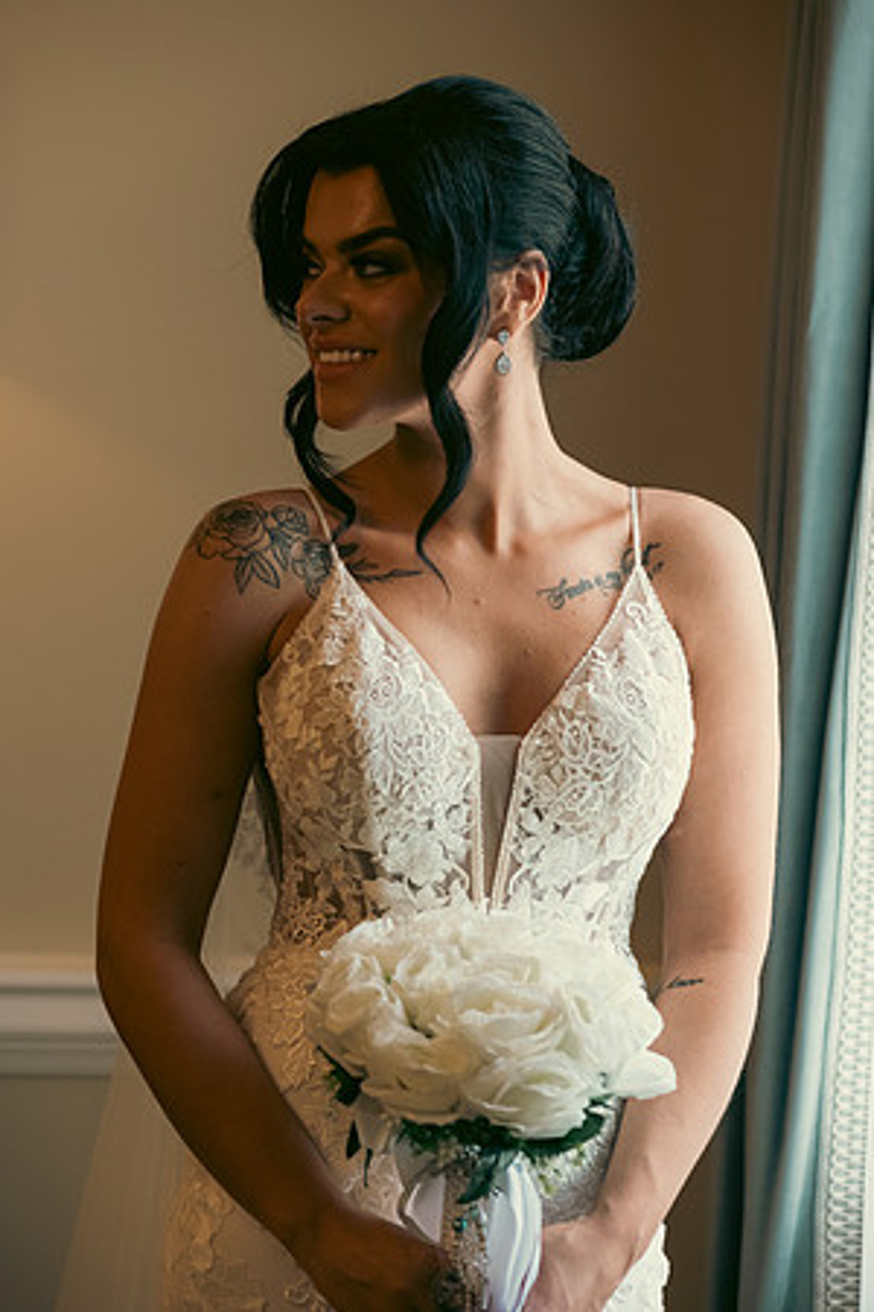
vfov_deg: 18.3
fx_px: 4078
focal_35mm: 112
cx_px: 437
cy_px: 656
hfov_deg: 12.2
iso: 640
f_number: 3.5
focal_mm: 112
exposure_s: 1/160
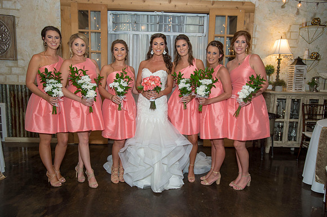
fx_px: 227
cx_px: 164
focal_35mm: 25
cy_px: 108
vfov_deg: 51.2
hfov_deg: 71.5
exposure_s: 1/125
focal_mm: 25
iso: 640
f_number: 5
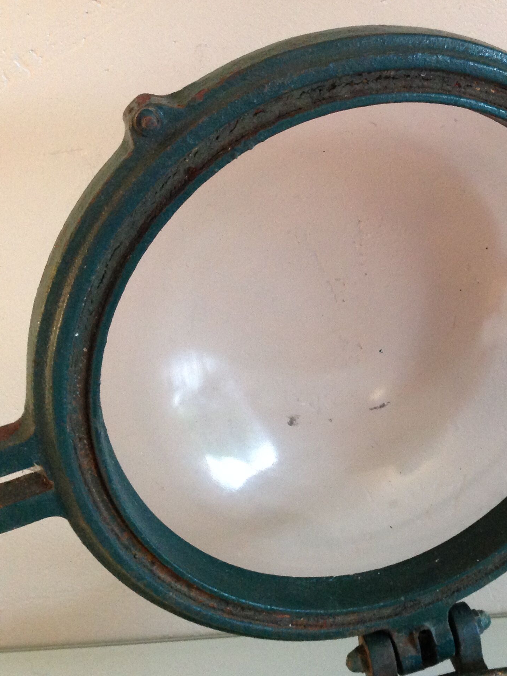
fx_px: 918
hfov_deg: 30.5
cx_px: 368
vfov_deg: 40.4
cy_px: 337
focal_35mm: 47
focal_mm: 4.28
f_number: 2.4
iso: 320
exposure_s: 1/17
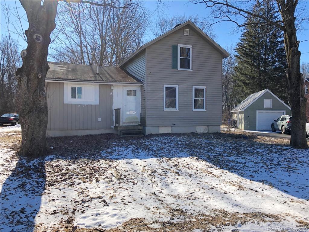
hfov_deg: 63.4
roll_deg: +0.9
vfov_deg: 49.7
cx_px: 154
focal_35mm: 28
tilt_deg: +0.9
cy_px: 116
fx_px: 250
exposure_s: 1/1473
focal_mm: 4
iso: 20
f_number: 1.8
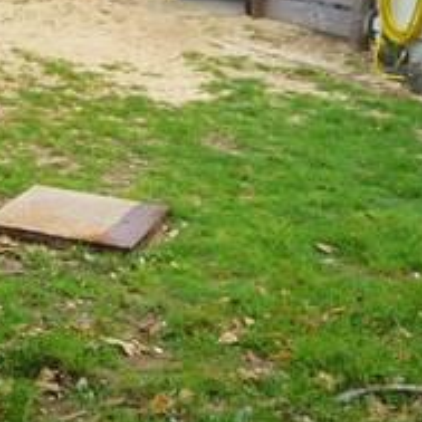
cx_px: 112
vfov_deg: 19.6
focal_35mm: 87
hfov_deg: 19.8
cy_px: 38
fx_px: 1200
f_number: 3.3
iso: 125
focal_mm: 5.2
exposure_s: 1/400
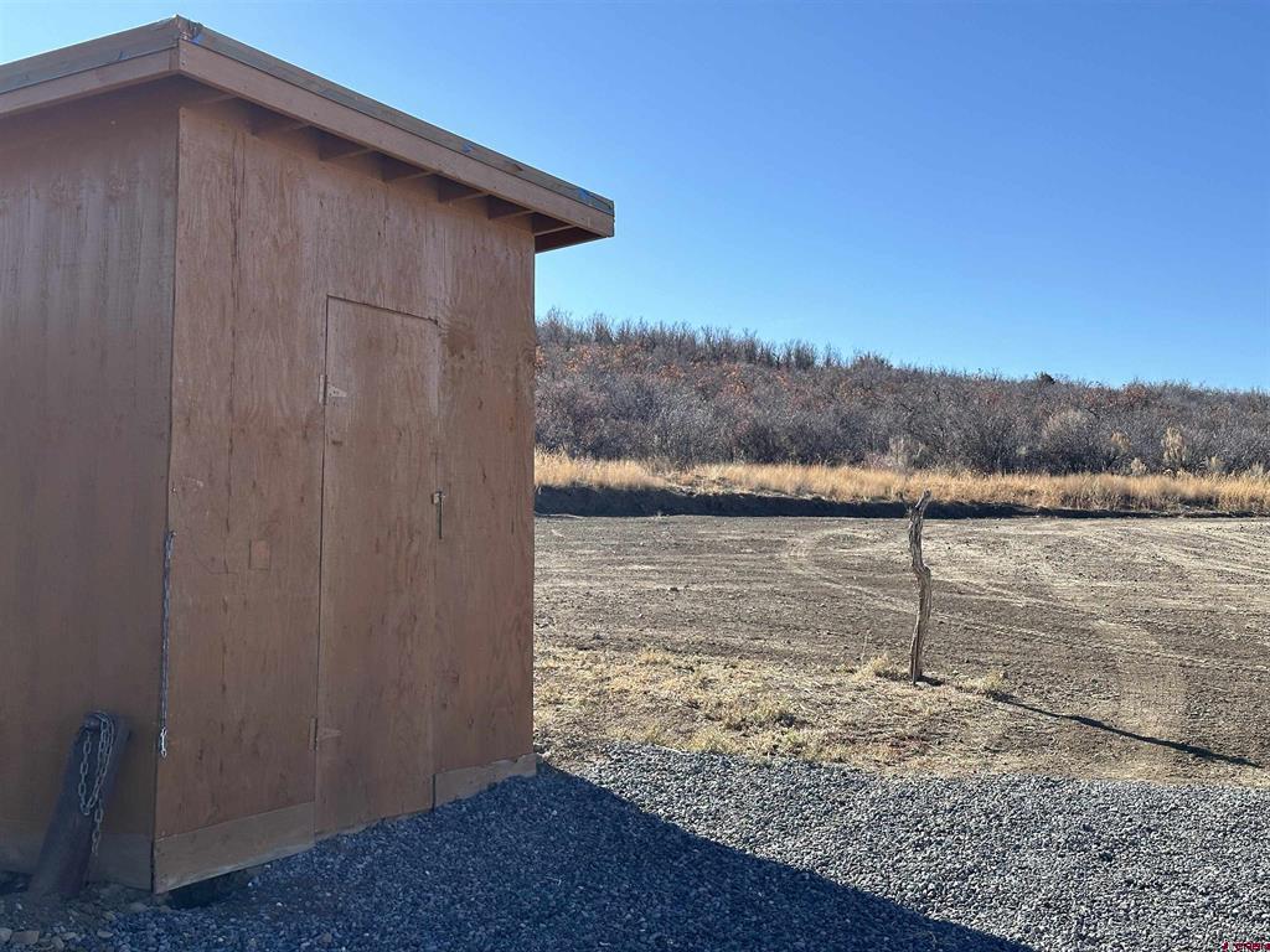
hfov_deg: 39.7
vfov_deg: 30.3
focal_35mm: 48
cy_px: 476
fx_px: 1761
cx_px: 635
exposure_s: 1/2809
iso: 64
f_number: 1.78
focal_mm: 6.86
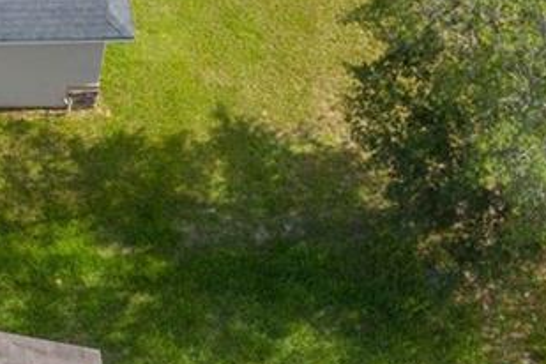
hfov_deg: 13.5
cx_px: -205
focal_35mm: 145
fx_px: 2199
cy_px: -423
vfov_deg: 8.8
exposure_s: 1/240
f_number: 5.6
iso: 100
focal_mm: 10.26
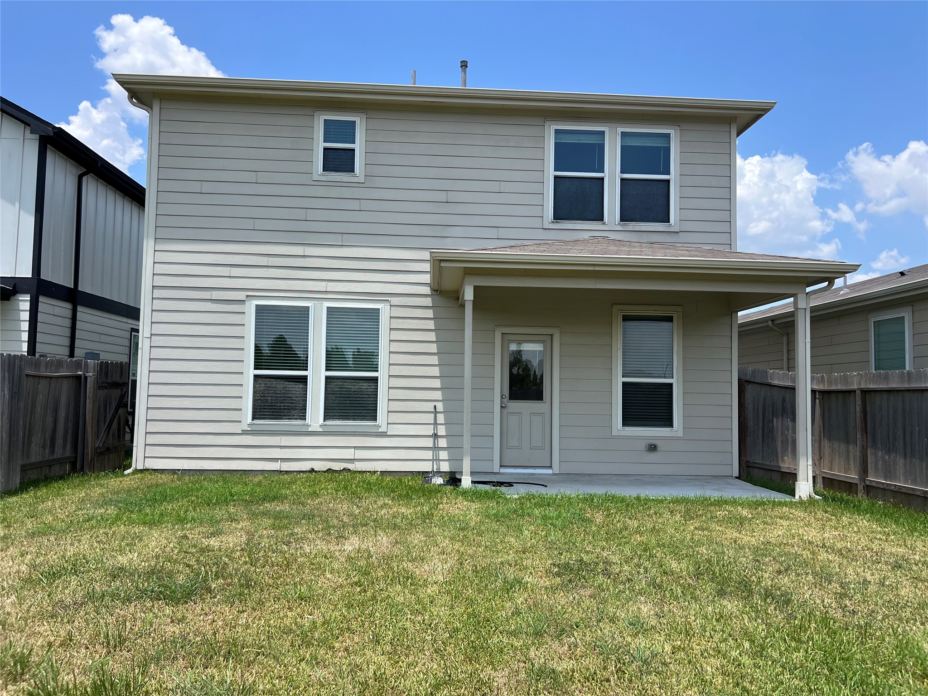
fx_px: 697
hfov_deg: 67.3
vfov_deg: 53.1
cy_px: 348
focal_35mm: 26
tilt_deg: +3.9
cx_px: 464
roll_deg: -2.3
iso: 50
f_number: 1.5
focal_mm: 5.7
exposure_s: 1/3356
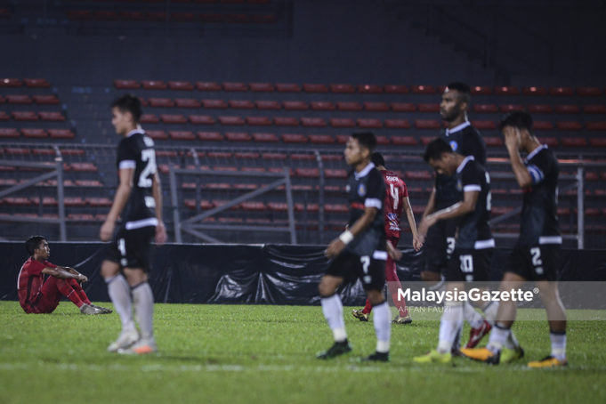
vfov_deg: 4.6
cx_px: 303
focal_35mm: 300
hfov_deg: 6.9
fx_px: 5050
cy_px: 202
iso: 1600
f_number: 2.8
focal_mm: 300
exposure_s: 1/1000
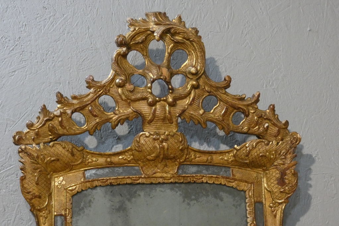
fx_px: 1149
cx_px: 170
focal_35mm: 122
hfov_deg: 16.8
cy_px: 109
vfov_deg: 11.2
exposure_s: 1/80
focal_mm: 21
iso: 1000
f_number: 5.1
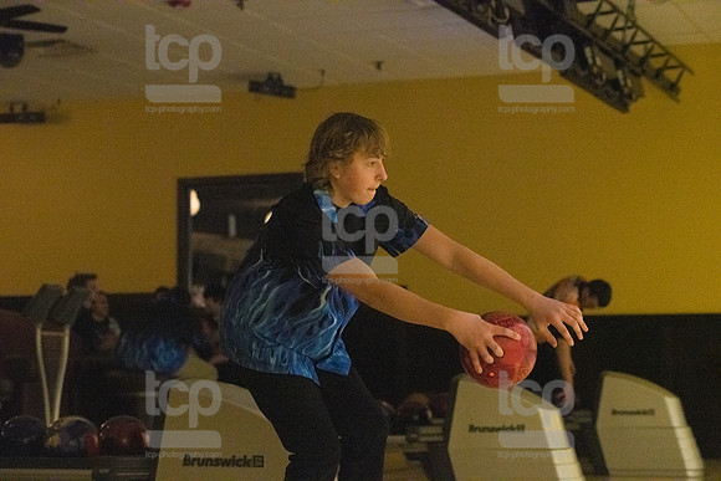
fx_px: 1803
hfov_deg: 22.6
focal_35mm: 90
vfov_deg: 15.2
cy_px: 240
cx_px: 360
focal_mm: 90
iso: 10000
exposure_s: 1/1000
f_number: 4.5
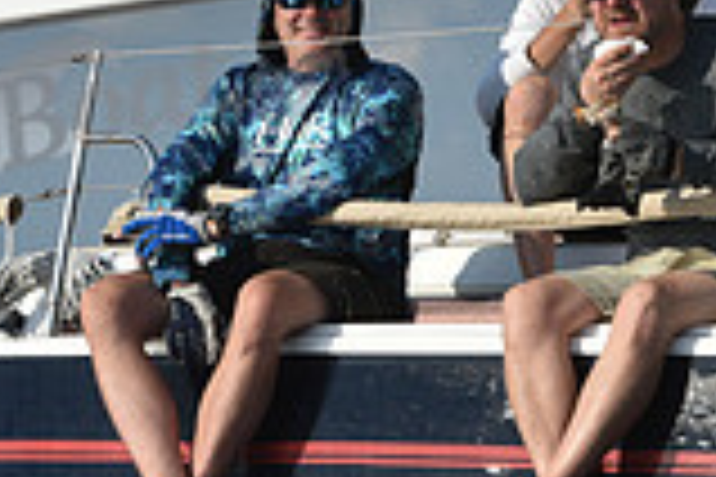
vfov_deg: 3.7
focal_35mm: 371
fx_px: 7378
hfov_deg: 5.6
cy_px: 299
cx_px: 585
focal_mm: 102
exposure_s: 1/1250
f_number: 9
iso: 250
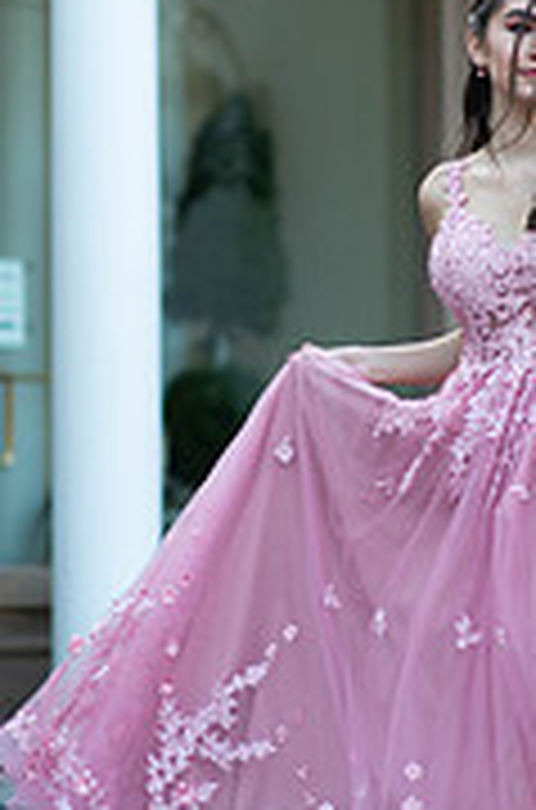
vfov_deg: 9.7
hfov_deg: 6.4
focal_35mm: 213
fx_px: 4784
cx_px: 385
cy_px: 189
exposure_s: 1/640
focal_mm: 85
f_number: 2
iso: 250
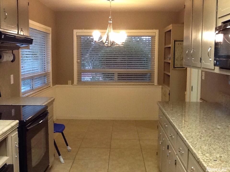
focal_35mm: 44
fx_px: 292
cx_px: 115
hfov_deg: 42.9
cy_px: 86
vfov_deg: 32.9
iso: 125
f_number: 2.4
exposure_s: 1/30
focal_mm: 2.03
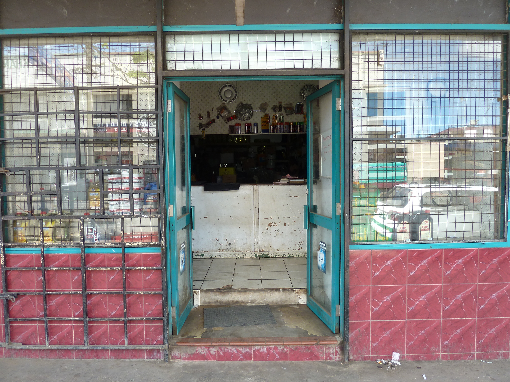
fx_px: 368
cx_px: 255
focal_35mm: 25
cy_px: 191
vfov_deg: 54.9
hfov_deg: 69.4
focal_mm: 4.1
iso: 80
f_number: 3.3
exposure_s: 1/40
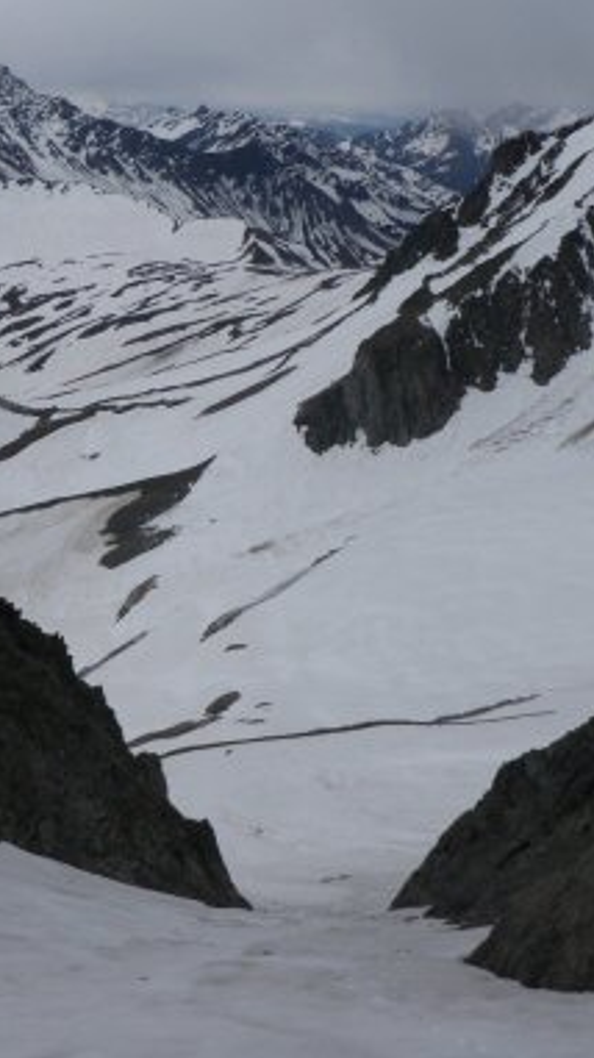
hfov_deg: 28.9
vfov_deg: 49.4
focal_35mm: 41
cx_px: 241
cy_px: 528
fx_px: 1149
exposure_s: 1/250
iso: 50
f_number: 5
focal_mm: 5
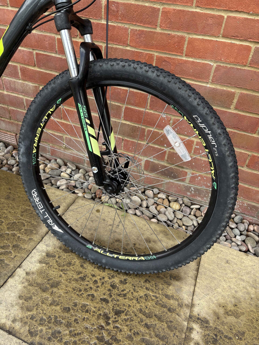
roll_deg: -6.4
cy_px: 172
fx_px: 259
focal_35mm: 26
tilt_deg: -34.9
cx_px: 130
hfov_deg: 53.1
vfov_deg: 67.3
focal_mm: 5.96
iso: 50
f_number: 1.6
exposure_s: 1/453
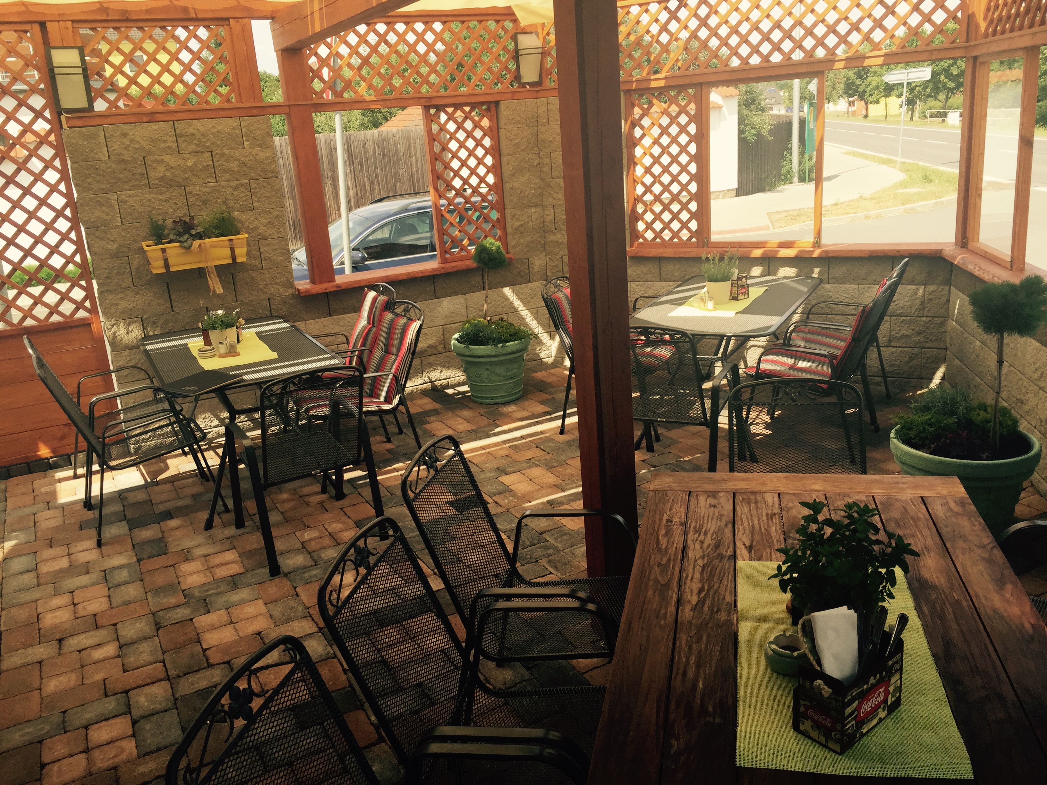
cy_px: 392
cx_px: 524
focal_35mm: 29
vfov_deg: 48.2
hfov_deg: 61.7
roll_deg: +3.8
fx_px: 877
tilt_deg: -15.0
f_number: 2.2
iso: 32
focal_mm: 4.15
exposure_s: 1/590
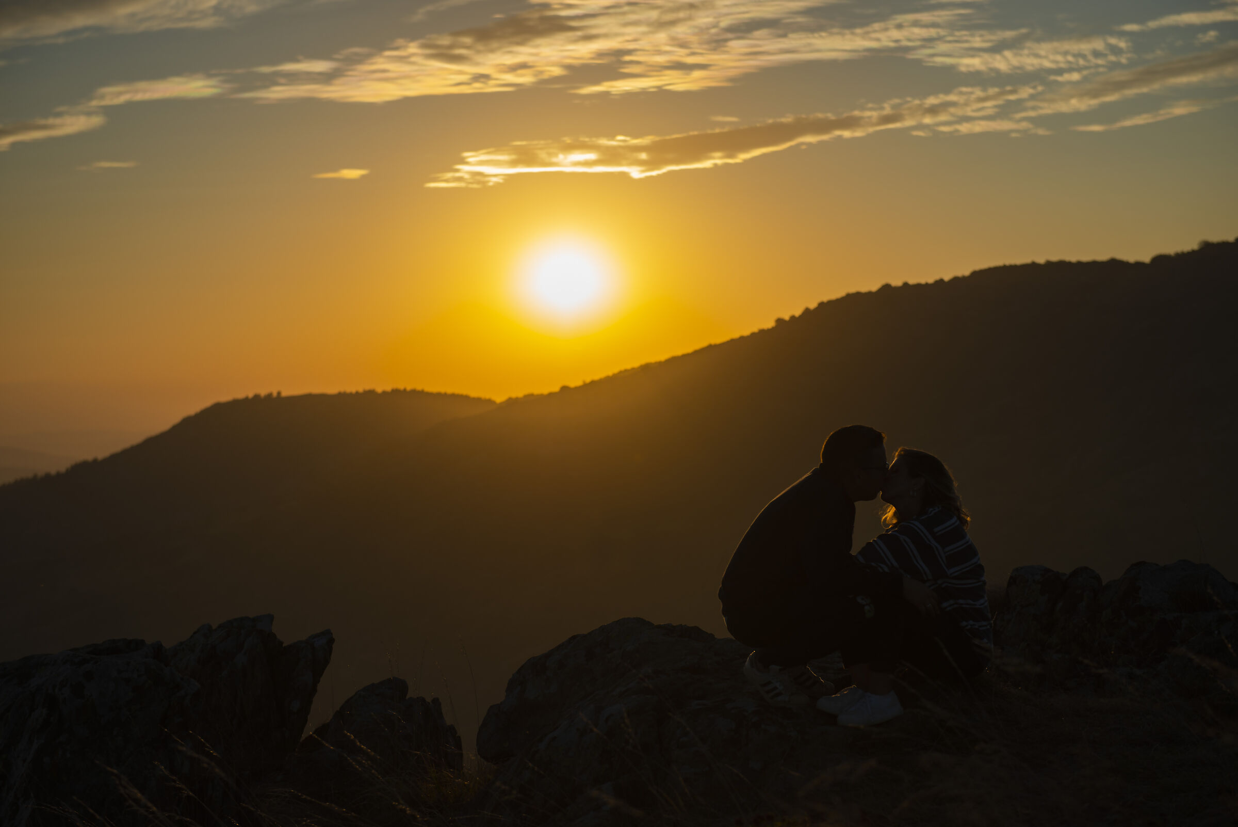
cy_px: 414
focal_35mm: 70
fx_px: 2408
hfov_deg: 28.8
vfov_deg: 19.5
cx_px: 619
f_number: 4.5
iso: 125
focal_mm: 70
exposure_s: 1/2000
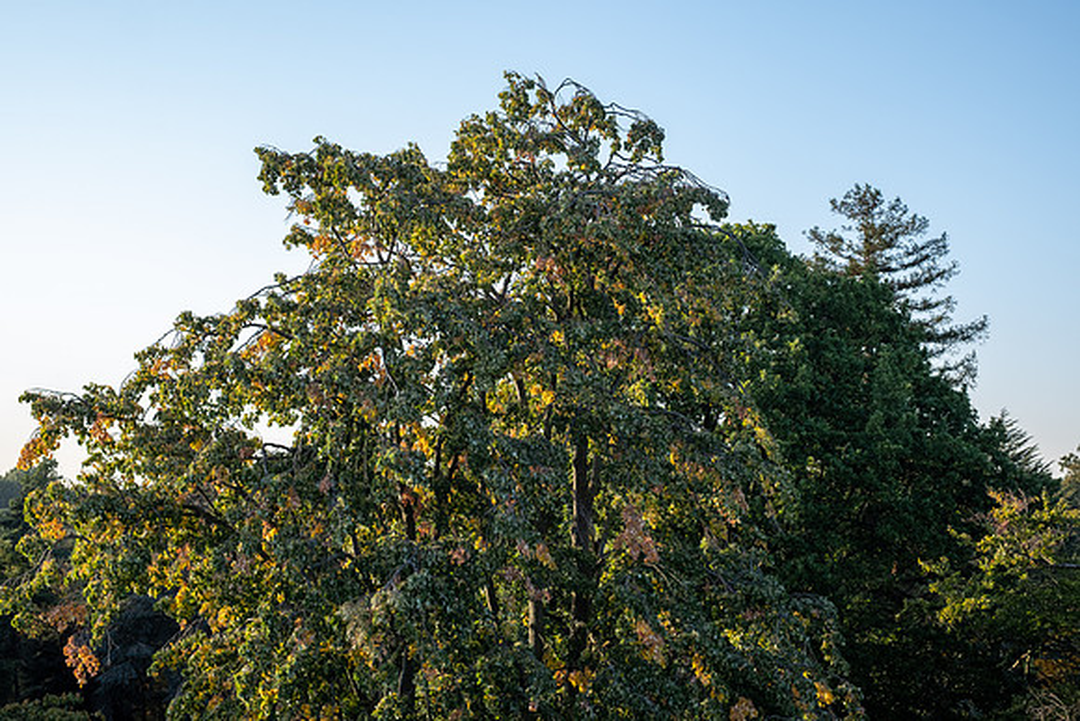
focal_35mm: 53
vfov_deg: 25.5
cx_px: 540
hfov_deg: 37.5
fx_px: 1590
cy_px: 360
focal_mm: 35
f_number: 5.6
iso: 200
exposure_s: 1/170
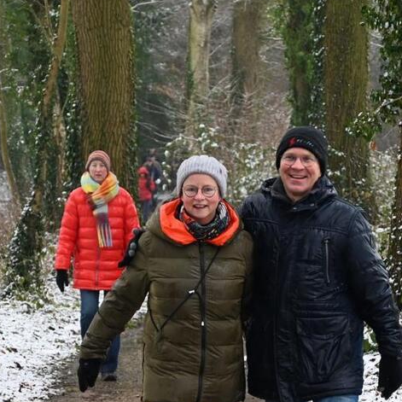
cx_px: 234
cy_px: 274
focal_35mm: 186
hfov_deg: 9.4
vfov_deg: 9.4
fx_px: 2444
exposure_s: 1/125
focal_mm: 68
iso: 720
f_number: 5.3
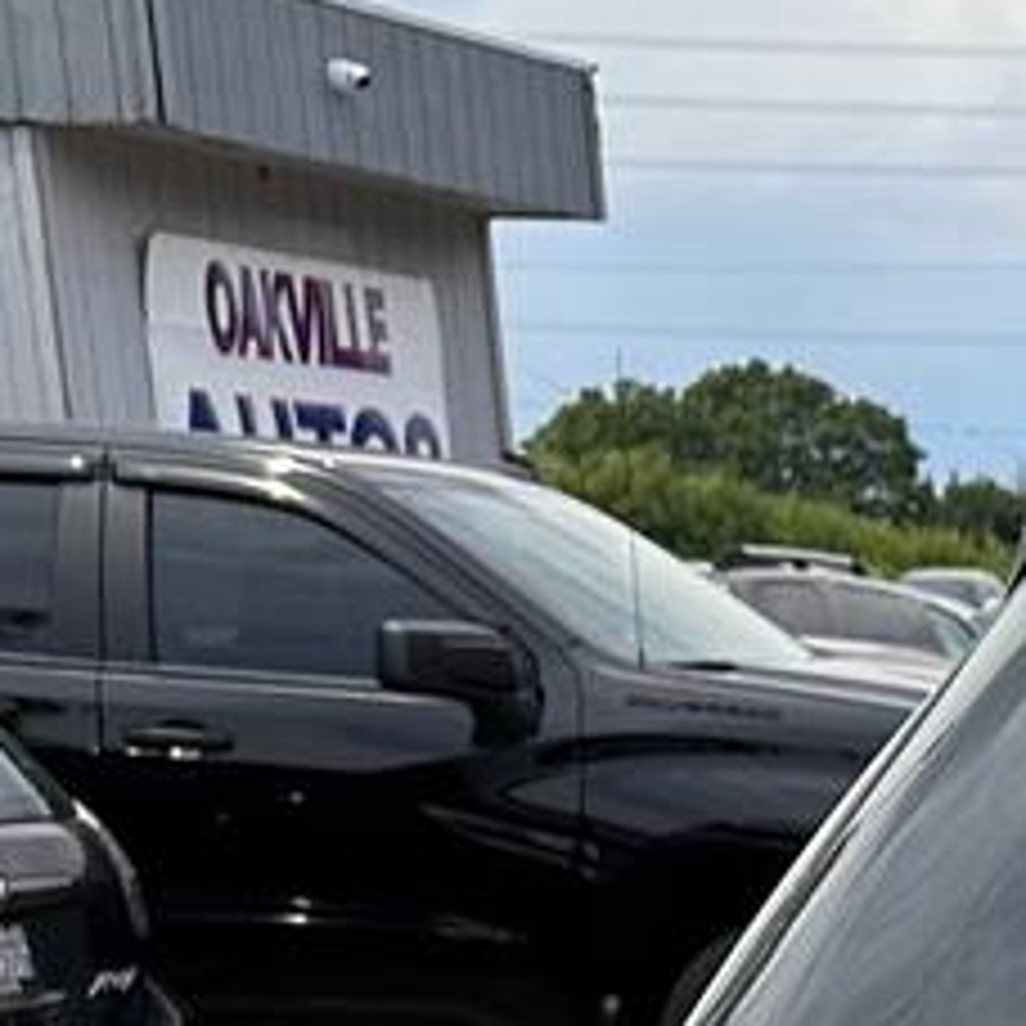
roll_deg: -0.6
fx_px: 3990
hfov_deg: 12.3
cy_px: 2002
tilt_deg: -17.4
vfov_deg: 12.9
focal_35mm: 119
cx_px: 2290
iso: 80
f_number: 1.78
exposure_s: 1/4184
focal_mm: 6.86
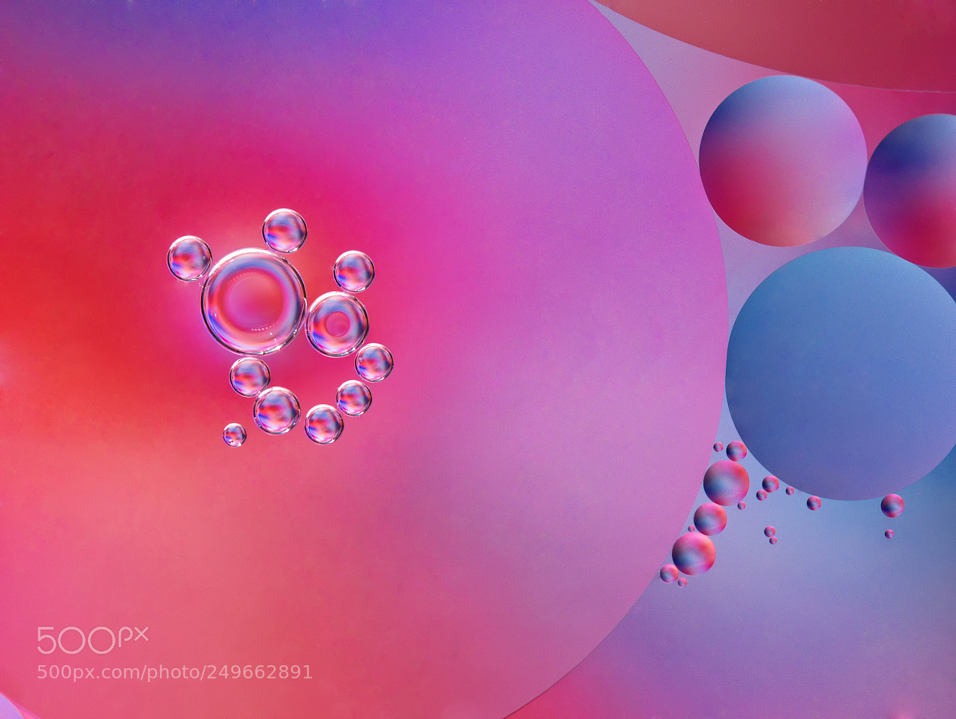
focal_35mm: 120
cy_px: 360
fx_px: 3317
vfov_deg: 12.4
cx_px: 478
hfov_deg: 16.4
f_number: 2.8
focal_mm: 60
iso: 200
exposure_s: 1/40
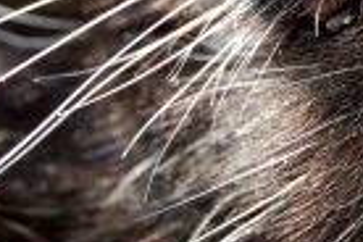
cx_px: 334
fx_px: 2956
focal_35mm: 293
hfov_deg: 7.0
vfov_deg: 4.7
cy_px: -122
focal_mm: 45
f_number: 10
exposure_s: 1/320
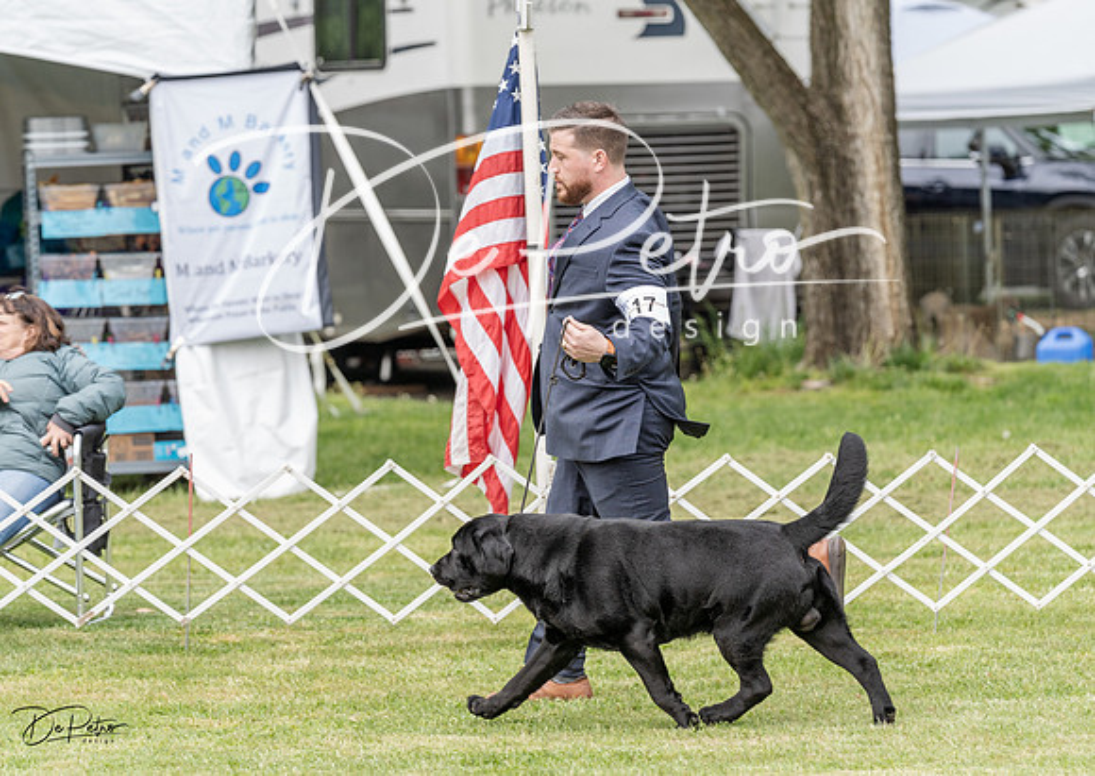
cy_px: 431
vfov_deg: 6.9
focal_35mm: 208
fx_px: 6449
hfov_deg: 9.7
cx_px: 516
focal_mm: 170
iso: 400
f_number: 4.5
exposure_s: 1/800
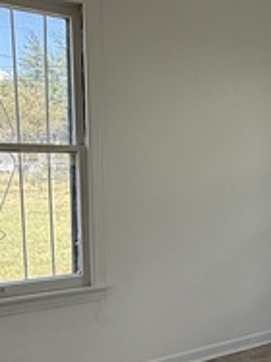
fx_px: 502
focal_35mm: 48
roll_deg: -2.1
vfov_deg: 39.4
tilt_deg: -6.2
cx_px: 271
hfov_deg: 28.4
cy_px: 230
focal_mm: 2.22
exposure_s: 1/120
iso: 64
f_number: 2.2
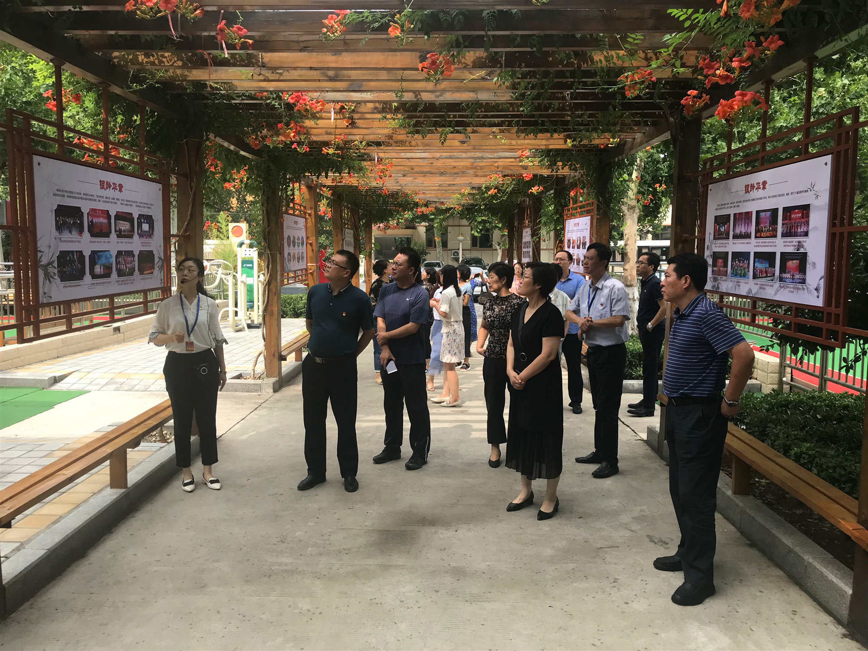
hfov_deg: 63.4
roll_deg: +0.4
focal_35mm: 28
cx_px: 434
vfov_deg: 49.7
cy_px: 326
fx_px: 702
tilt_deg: -6.2
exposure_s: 1/435
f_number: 1.8
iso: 20
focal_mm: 3.99
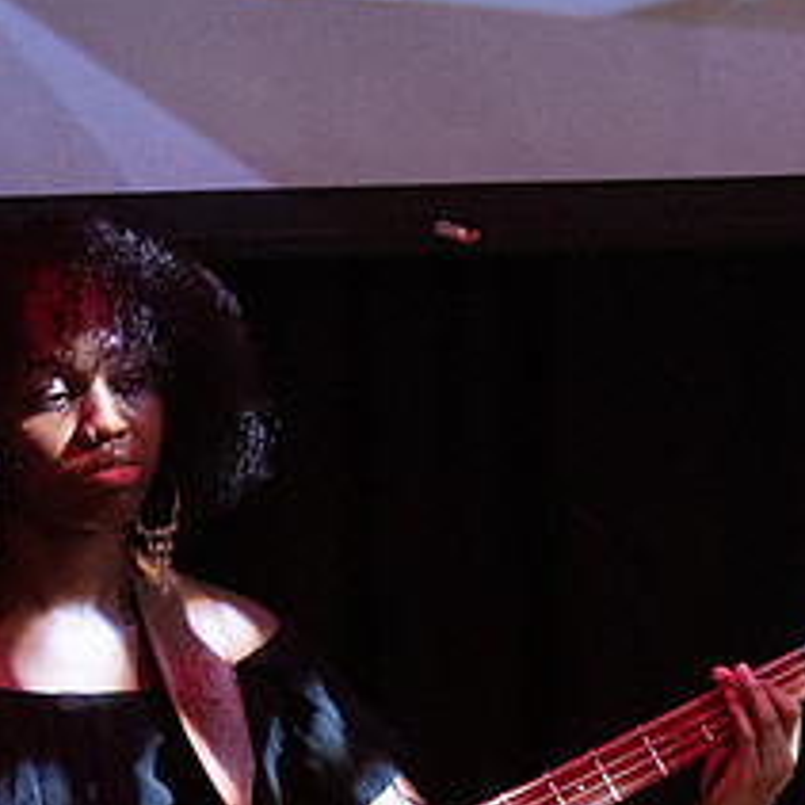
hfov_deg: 3.6
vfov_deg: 3.6
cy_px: 844
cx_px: 251
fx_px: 12866
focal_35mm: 489
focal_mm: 116
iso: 6400
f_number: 2.8
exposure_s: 1/200
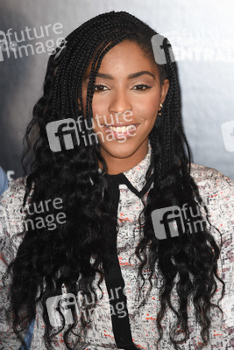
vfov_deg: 10.3
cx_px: 117
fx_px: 1948
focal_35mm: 200
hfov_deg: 6.9
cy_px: 175
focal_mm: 200
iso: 1600
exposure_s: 1/250
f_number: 4
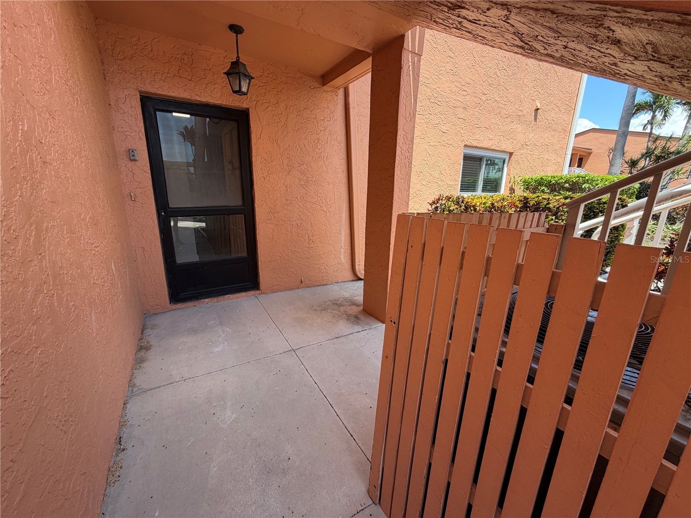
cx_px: 346
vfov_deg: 85.7
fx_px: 279
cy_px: 259
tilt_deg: -14.7
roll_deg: -1.0
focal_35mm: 14
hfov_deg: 102.1
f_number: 2.2
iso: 50
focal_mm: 2.22
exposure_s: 1/342
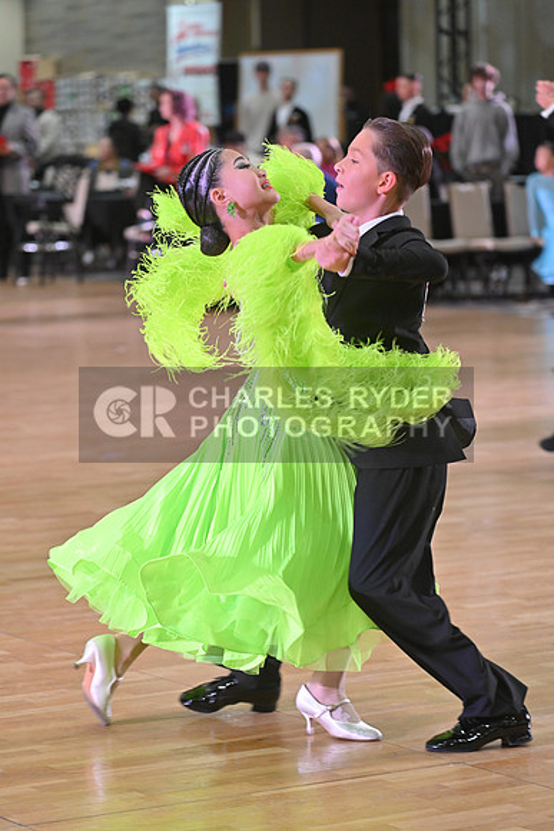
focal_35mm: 135
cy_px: 416
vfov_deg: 15.2
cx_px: 277
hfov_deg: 10.2
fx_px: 3114
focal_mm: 135
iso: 2500
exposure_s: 1/320
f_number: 4.5
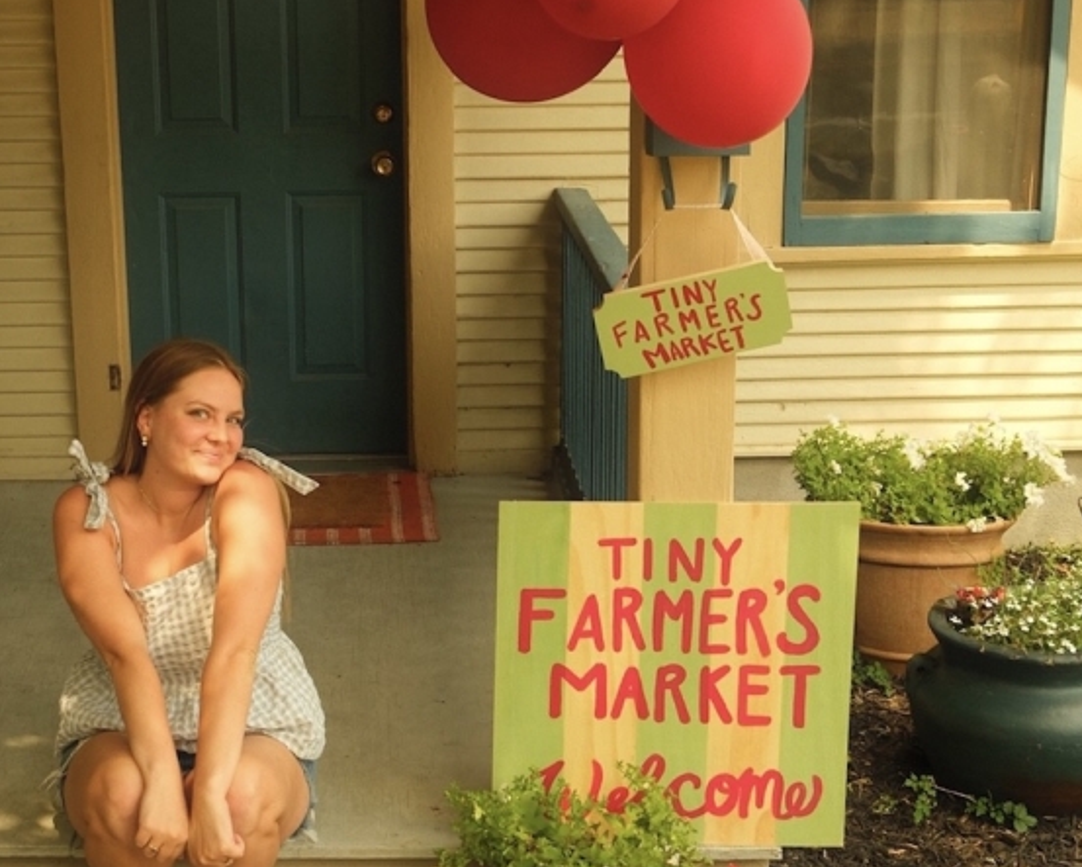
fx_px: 1250
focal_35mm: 39
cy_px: 440
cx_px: 438
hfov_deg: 46.6
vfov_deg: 38.3
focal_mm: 15
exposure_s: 1/220
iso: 250
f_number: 5
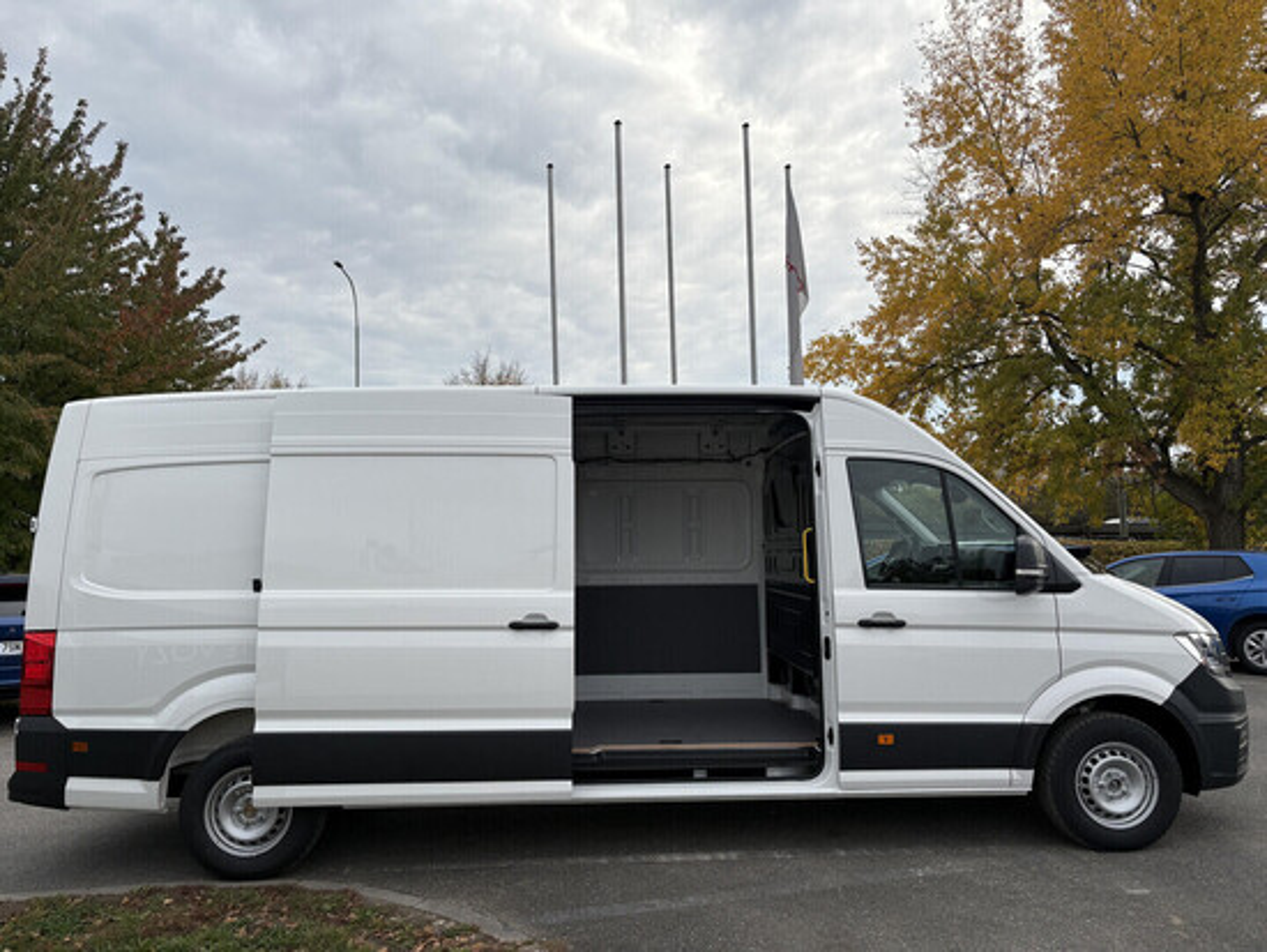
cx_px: 634
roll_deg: +1.8
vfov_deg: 53.1
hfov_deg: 67.3
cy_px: 476
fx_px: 952
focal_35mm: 26
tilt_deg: +4.1
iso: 50
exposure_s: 1/1393
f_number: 1.6
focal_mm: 5.96
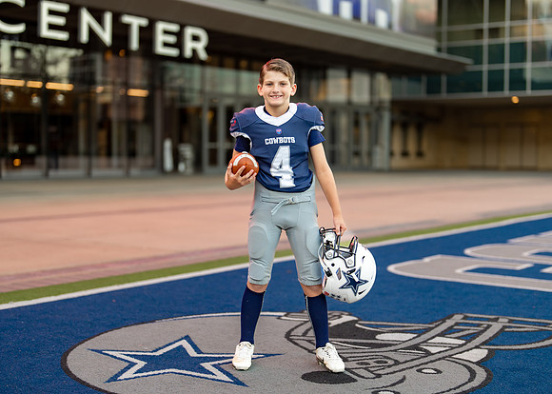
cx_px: 289
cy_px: 213
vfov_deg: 24.0
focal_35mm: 59
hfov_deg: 33.1
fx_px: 928
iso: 100
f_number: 1.2
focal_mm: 50
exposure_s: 1/400
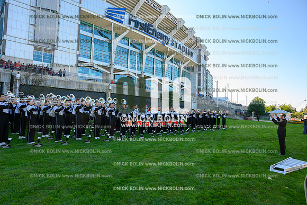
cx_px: 154
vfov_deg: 53.2
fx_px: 205
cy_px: 102
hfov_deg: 73.7
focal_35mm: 24
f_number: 8
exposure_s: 1/640
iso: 800
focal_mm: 24
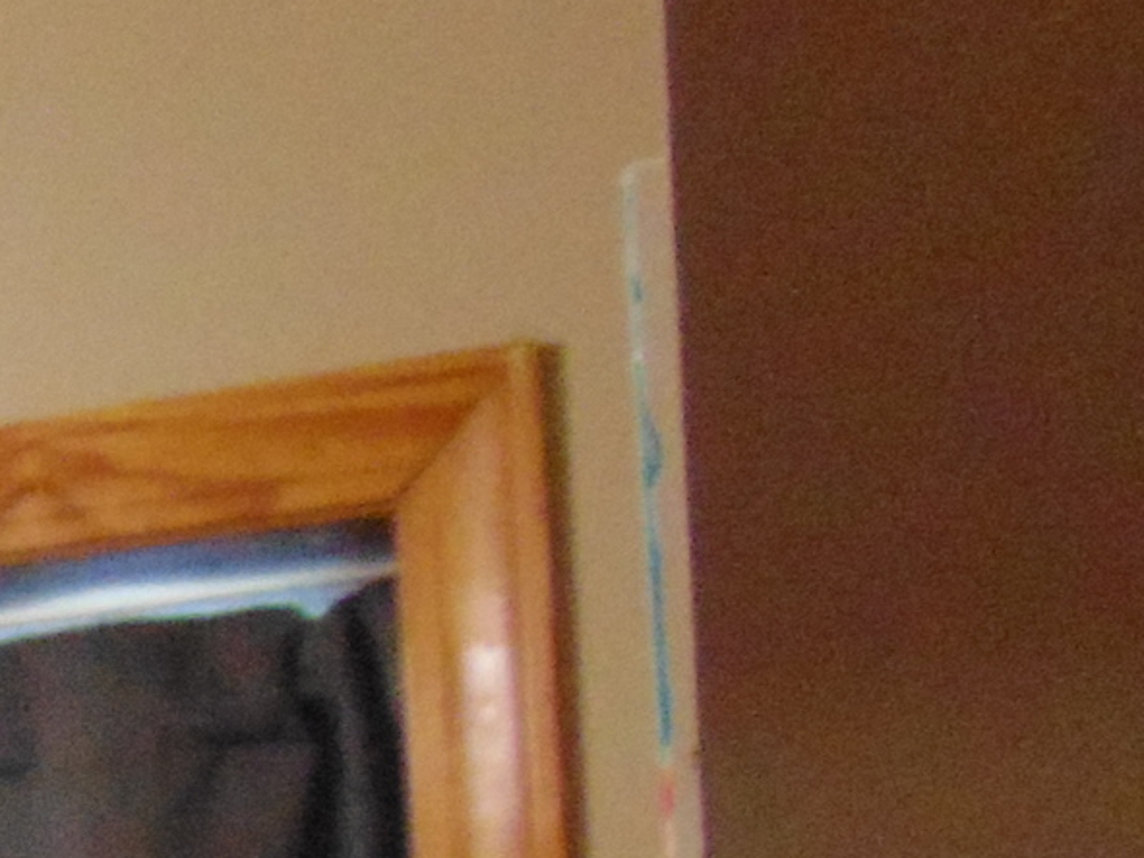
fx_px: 4295
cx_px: -1754
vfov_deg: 10.9
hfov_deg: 11.8
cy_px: 1385
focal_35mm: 130
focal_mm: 4.5
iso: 400
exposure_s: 1/30
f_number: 3
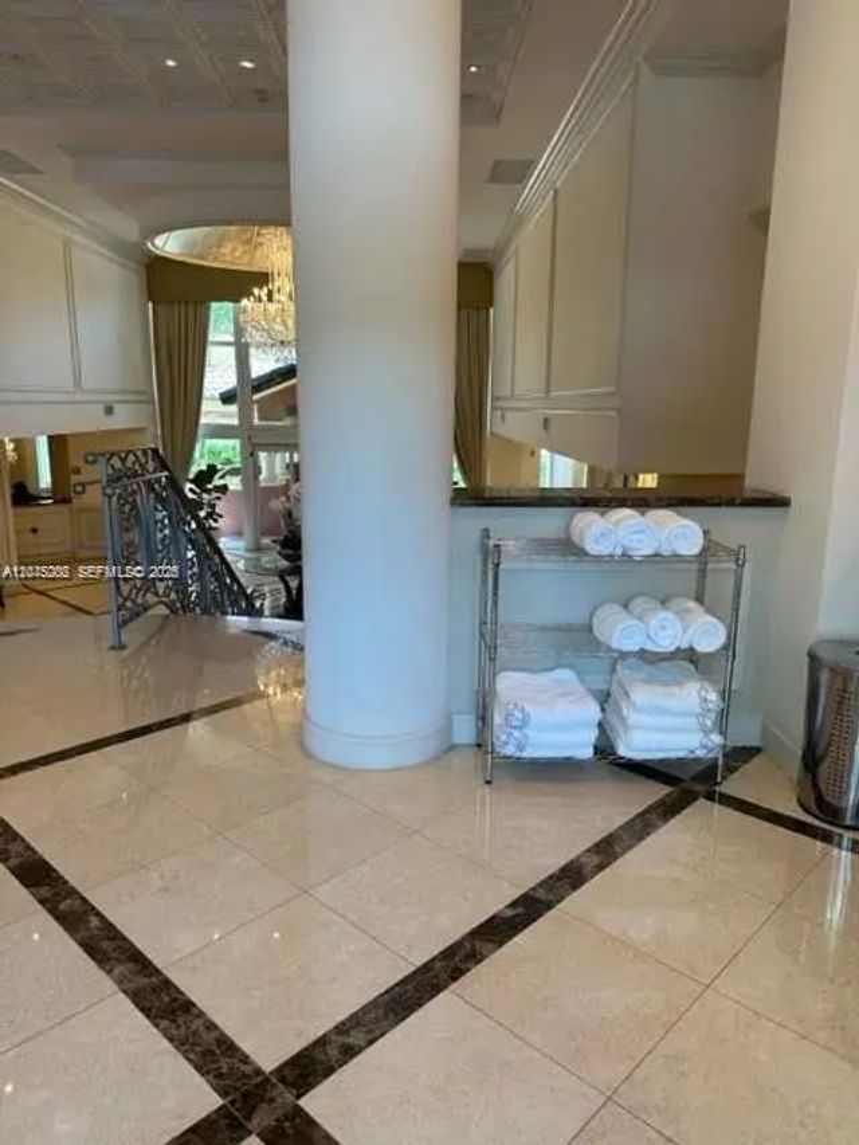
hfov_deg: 56.8
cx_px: 430
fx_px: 794
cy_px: 572
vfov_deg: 71.6
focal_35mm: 24
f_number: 1.78
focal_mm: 6.86
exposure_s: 1/120
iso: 125
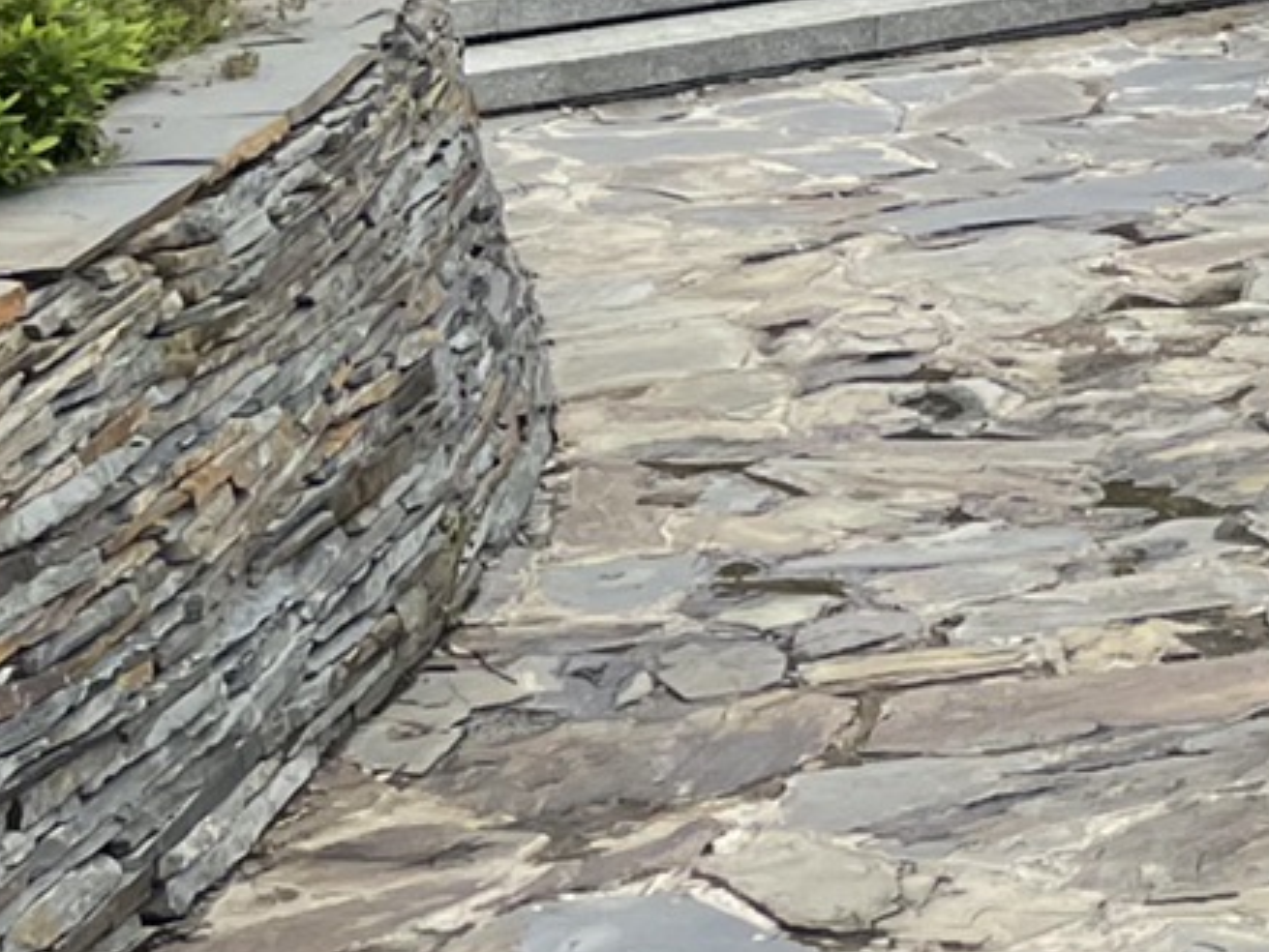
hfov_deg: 13.8
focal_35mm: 119
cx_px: 2625
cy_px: -688
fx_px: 4364
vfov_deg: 11.6
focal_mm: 4.2
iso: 32
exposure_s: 1/5051
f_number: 1.6
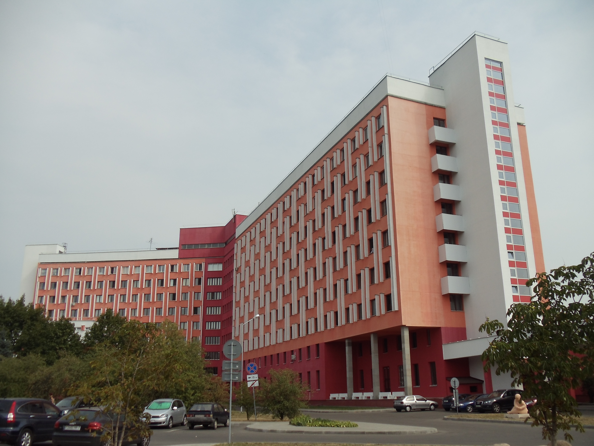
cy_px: 223
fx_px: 755
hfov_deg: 42.9
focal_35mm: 44
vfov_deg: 32.9
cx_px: 297
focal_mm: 6
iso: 80
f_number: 7.1
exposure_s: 1/320
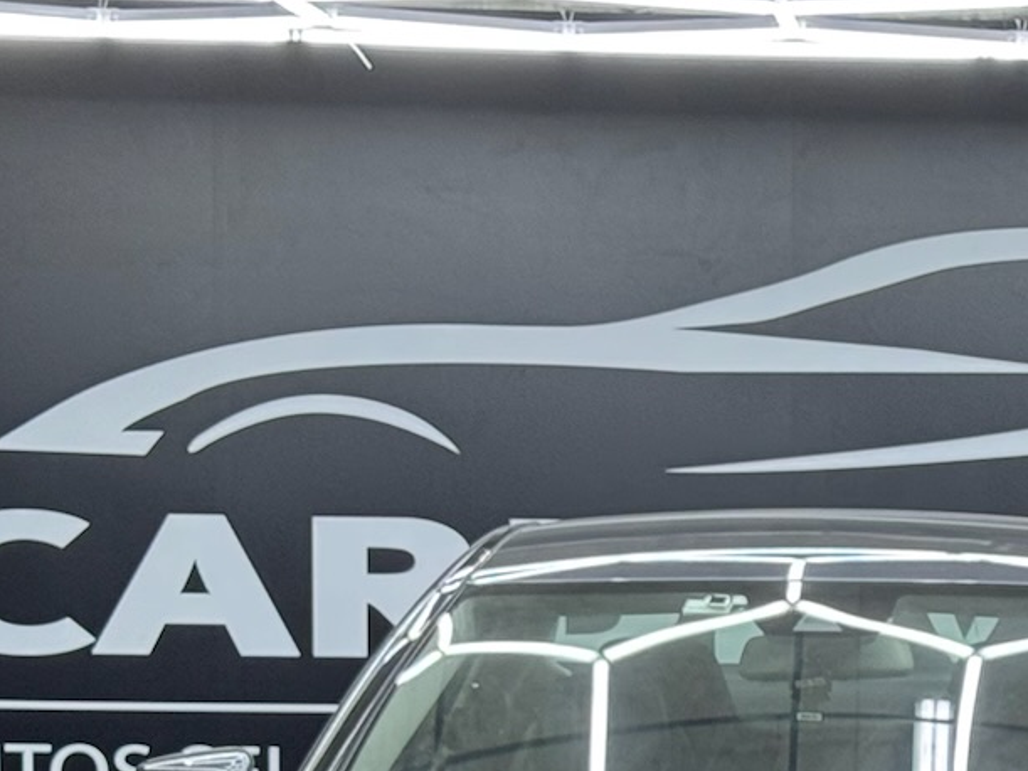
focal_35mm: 161
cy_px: 1044
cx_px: 927
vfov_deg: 9.0
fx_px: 4780
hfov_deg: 12.2
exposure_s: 1/60
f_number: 1.78
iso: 160
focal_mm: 6.76
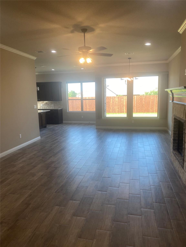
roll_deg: -0.2
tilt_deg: -6.8
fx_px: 186
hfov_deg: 53.1
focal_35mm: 26
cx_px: 93
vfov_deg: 67.3
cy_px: 124
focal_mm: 4.25
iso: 50
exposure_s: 1/120
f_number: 1.8
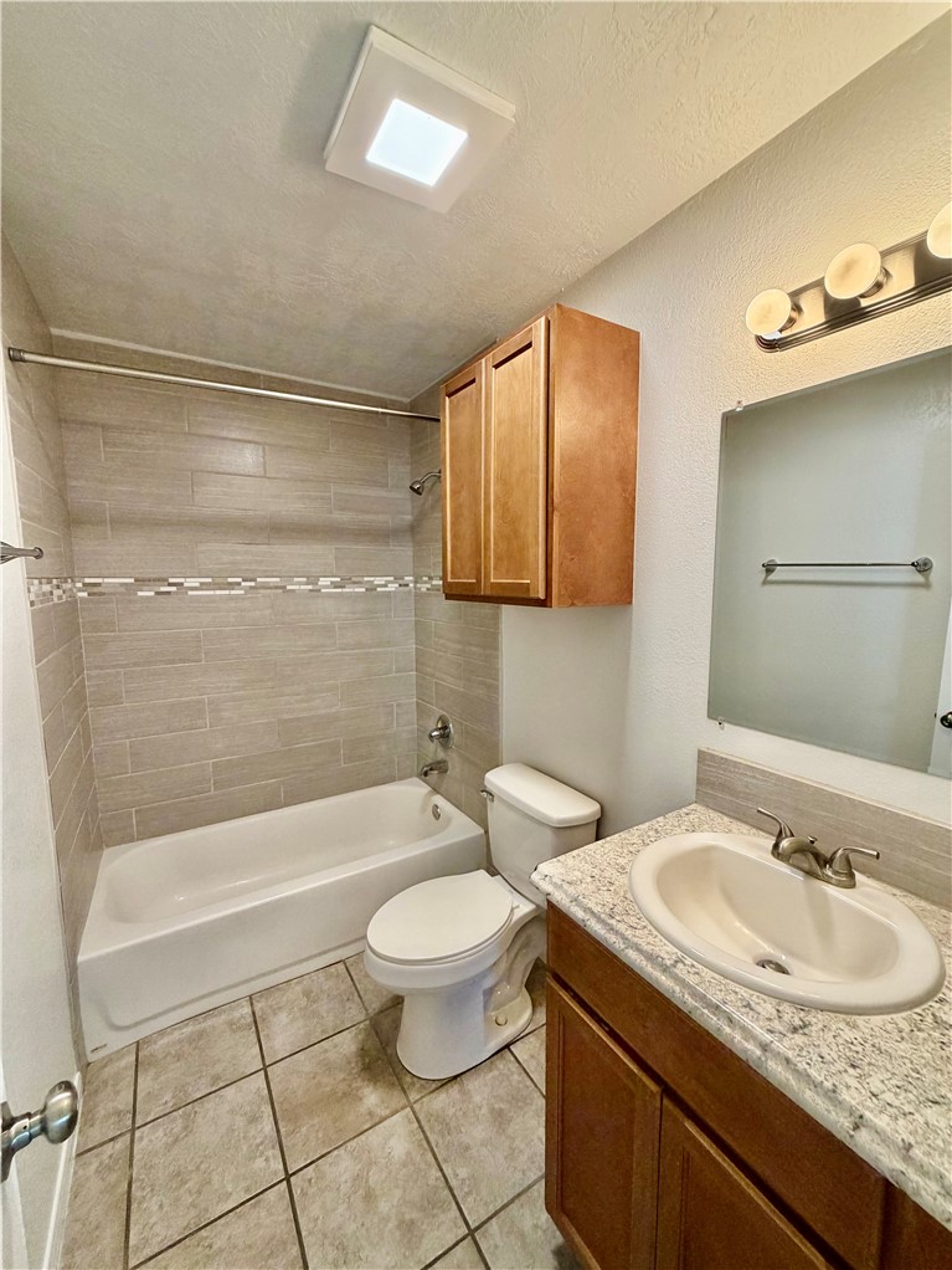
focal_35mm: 14
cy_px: 635
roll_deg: +0.0
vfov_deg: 102.0
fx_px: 513
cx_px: 476
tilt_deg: -5.7
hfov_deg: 85.7
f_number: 2.2
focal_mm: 2.22
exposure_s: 1/60
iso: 200
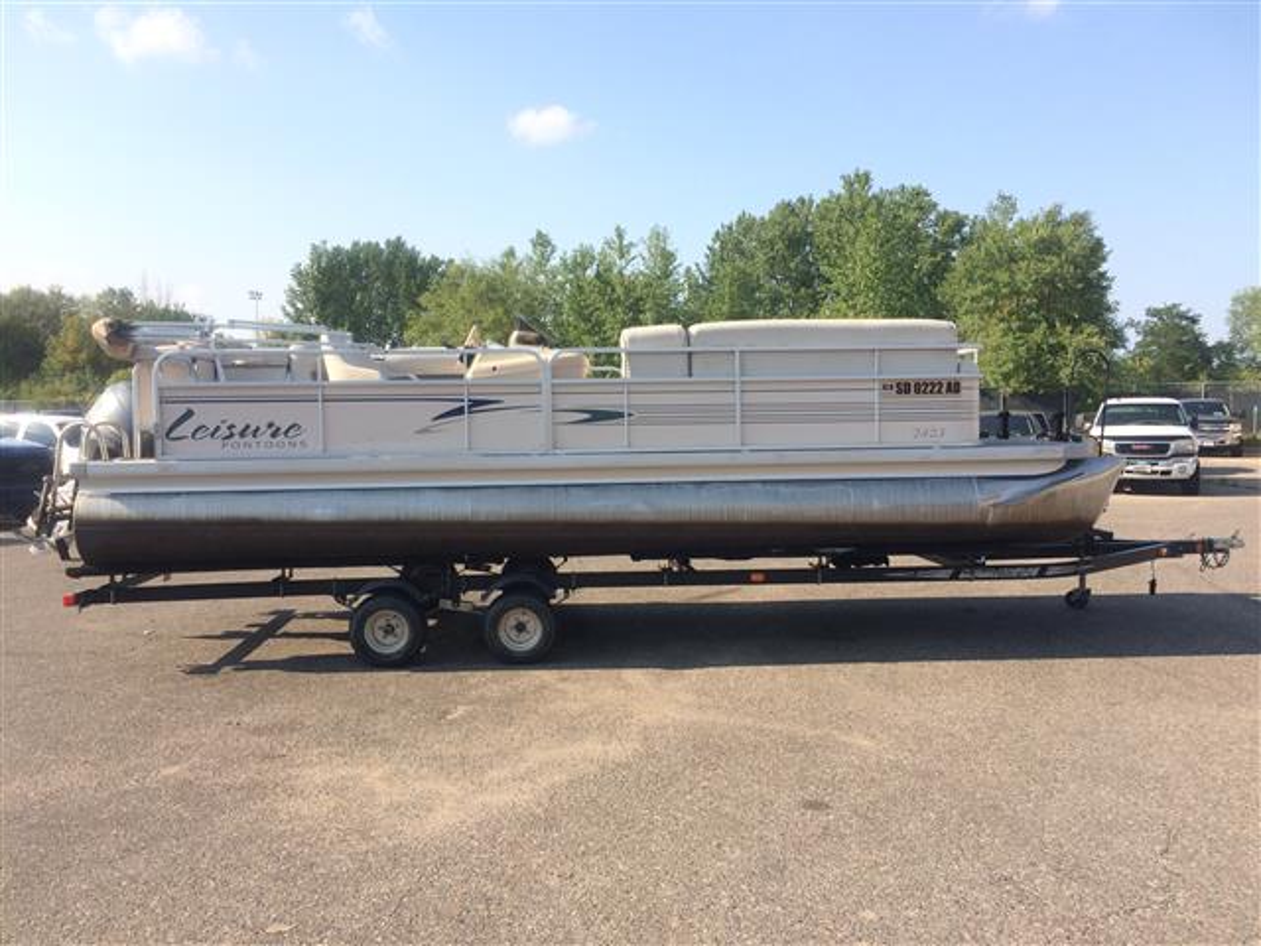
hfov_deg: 61.7
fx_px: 1056
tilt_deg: -4.3
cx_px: 630
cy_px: 473
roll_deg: +0.6
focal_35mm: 29
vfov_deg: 48.2
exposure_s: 1/1080
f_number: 2.2
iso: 32
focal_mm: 4.15
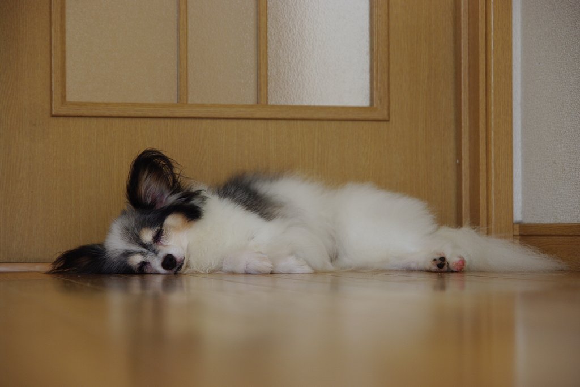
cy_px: 194
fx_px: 1692
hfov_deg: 19.5
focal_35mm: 105
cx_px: 290
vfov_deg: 13.0
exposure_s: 1/1.25
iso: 200
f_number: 4.5
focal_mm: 70
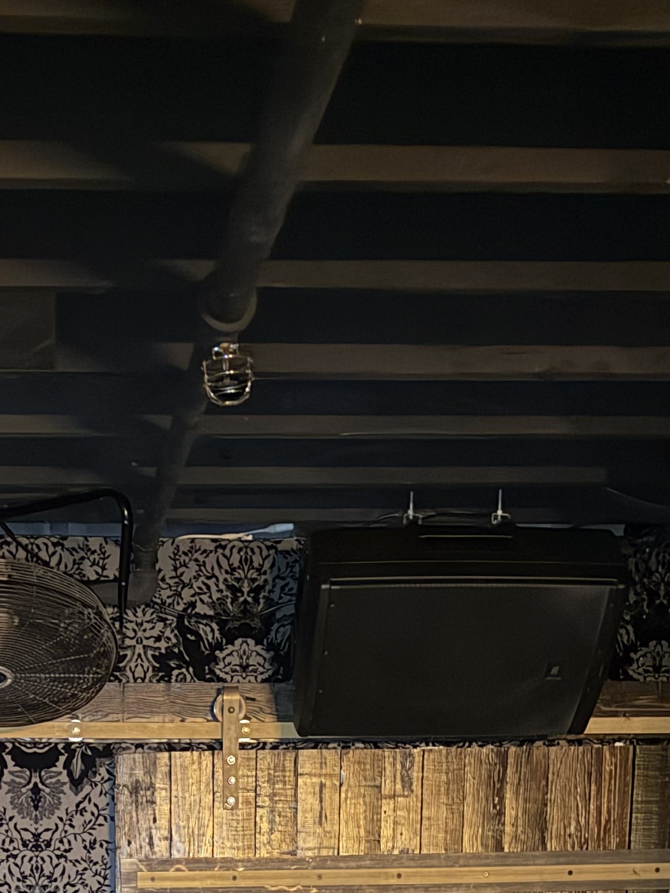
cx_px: 146
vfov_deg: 23.7
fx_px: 1780
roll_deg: +0.2
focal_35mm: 69
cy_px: 1251
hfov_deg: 21.1
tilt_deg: -10.7
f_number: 1.78
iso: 2000
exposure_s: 1/15
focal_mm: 6.76
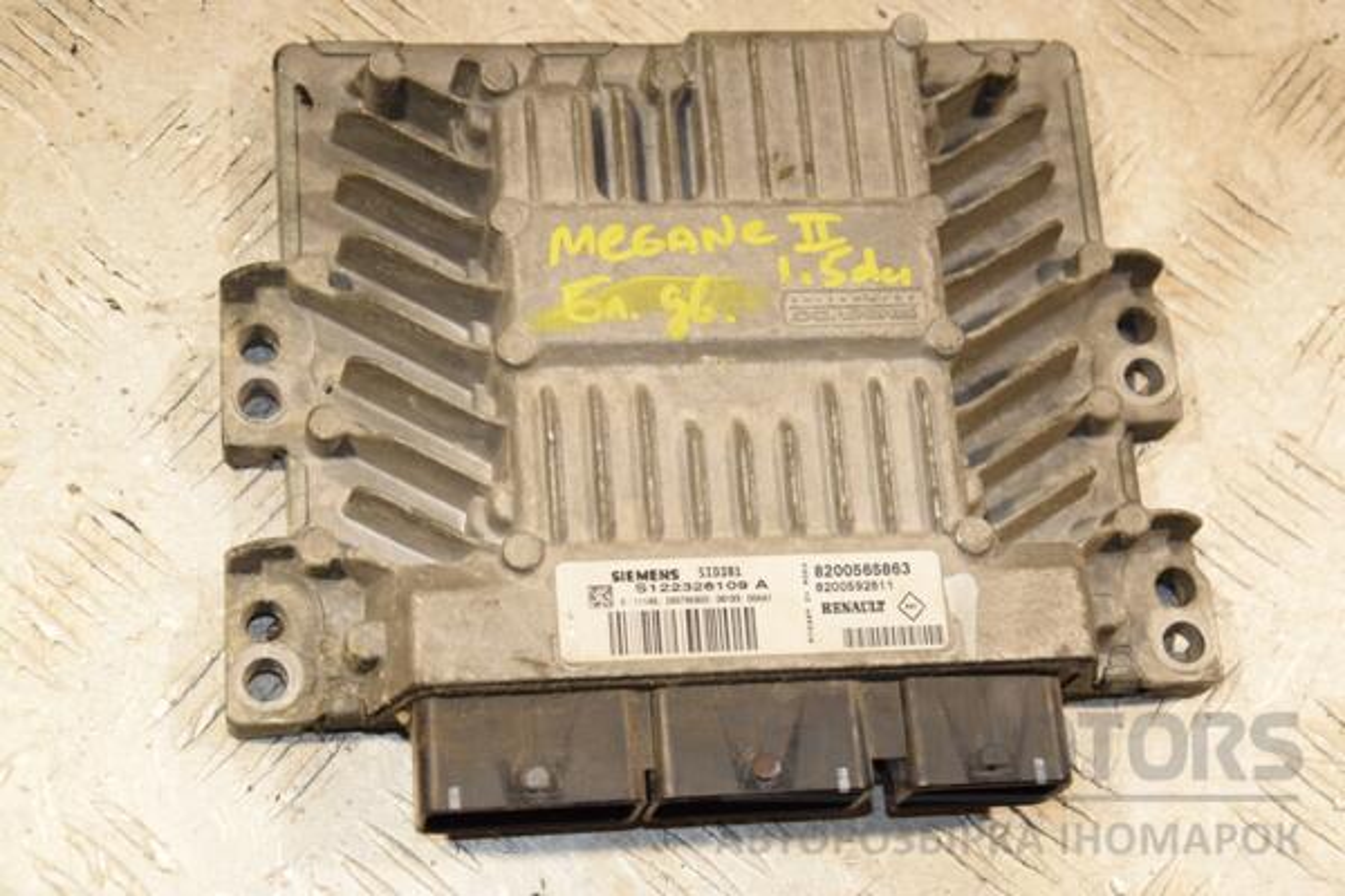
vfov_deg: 18.9
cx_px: 672
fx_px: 2690
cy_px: 448
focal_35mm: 72
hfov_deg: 28.1
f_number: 5.6
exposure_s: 1/200
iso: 800
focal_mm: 48
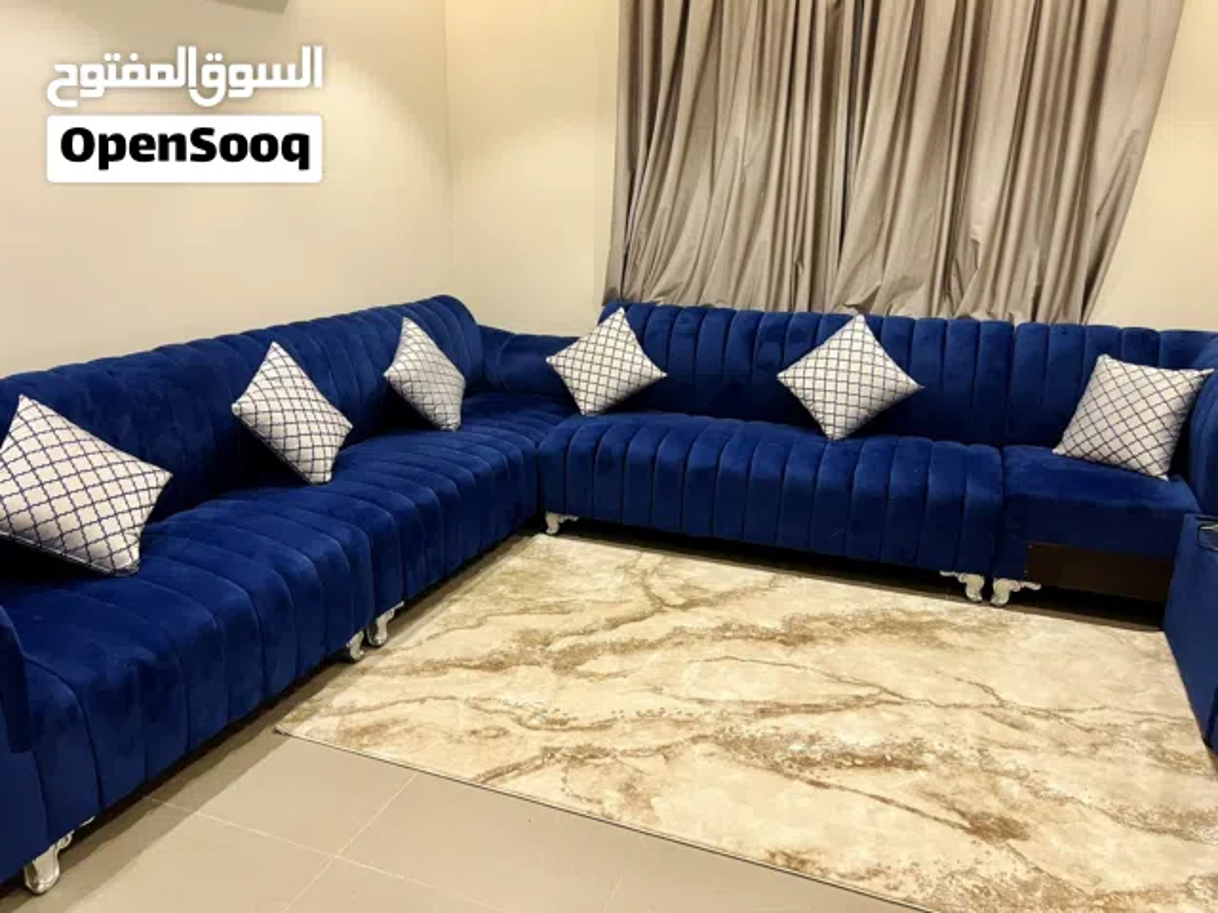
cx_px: 609
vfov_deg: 53.1
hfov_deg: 67.3
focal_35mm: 26
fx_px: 915
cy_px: 456
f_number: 1.5
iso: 250
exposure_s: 1/50
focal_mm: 5.7
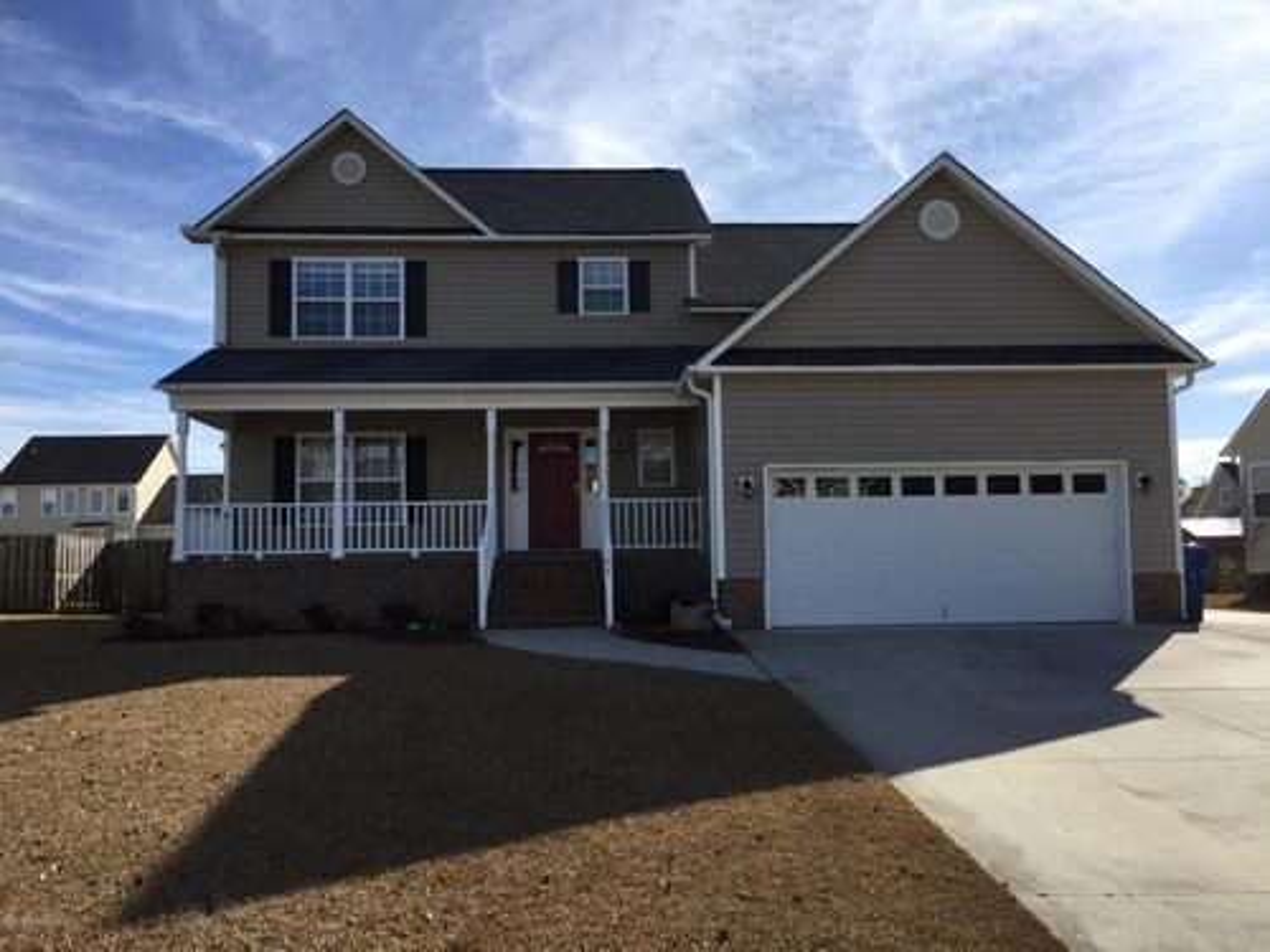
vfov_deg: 48.2
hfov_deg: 61.7
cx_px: 635
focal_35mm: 29
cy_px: 476
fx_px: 1064
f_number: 2.2
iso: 32
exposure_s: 1/2326
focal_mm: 4.15
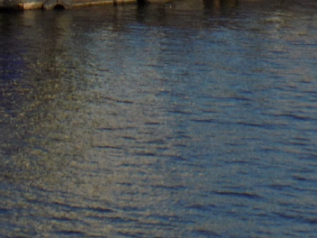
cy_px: -182
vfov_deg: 4.6
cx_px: -144
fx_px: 2912
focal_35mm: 318
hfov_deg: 6.2
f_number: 4.4
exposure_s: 1/800
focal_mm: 15.3
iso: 80
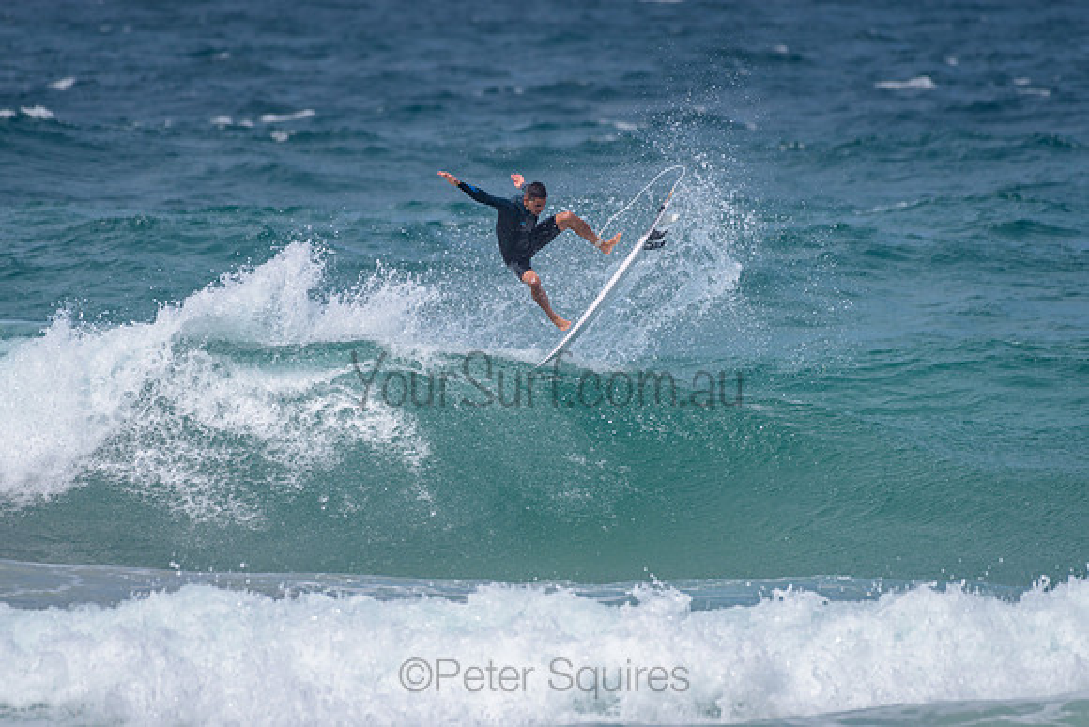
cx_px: 543
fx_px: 18557
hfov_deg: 3.4
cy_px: 307
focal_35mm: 613
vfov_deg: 2.2
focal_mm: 500
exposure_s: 1/2000
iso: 80
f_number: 5.6
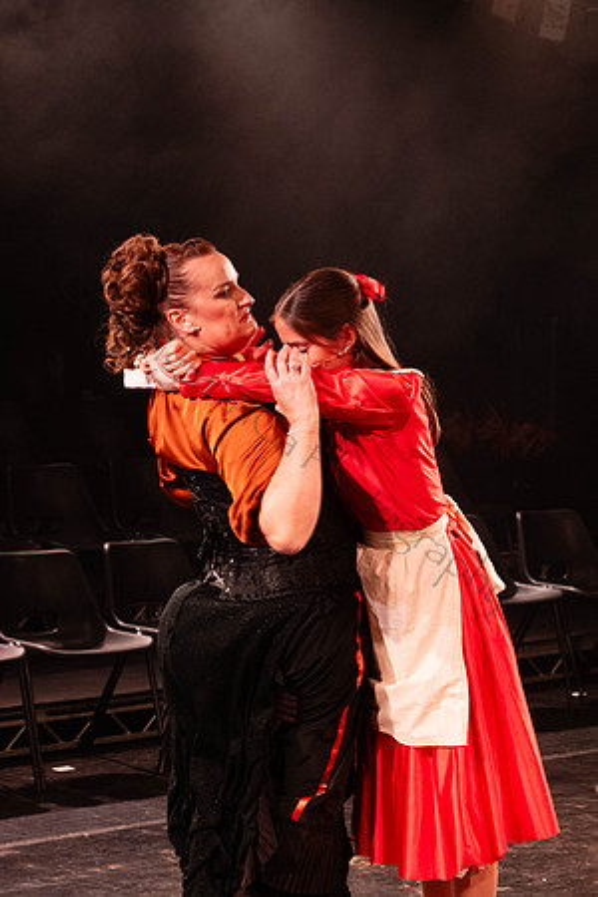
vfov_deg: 19.1
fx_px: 2661
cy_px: 443
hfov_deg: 12.8
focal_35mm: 107
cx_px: 354
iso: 1250
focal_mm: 70
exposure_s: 1/60
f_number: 5
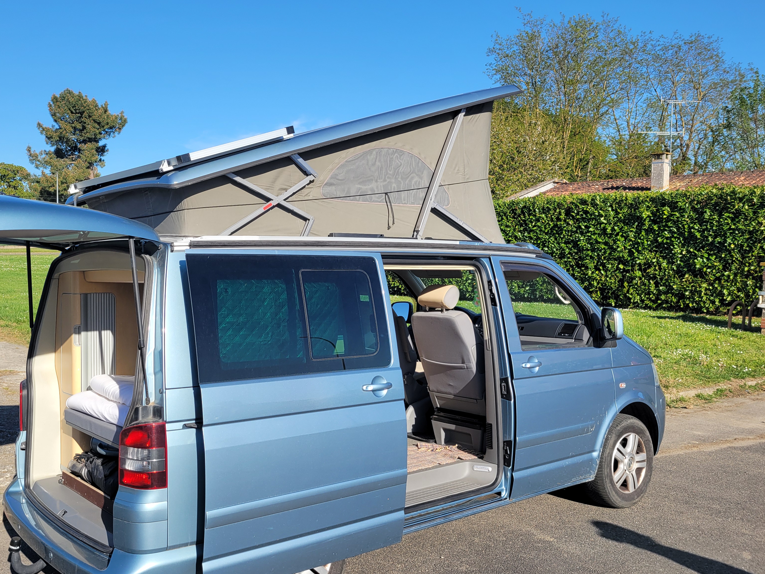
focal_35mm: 34
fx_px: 751
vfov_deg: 41.8
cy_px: 292
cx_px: 299
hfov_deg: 53.5
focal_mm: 5.4
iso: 40
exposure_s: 1/1785
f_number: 1.8
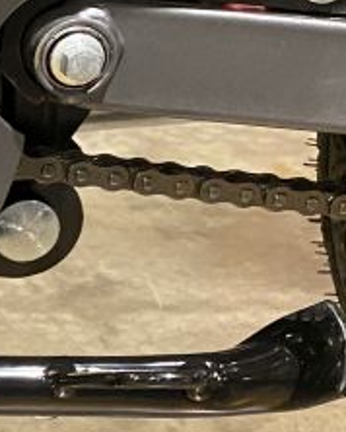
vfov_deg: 15.9
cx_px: -459
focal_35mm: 121
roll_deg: +1.3
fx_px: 1547
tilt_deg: -22.4
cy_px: 223
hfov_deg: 11.0
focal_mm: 4.25
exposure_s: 1/50
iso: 400
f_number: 1.8
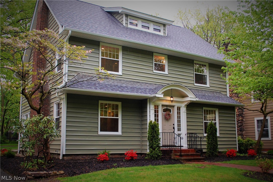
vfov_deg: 36.9
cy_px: 91
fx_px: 273
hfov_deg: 53.1
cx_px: 136
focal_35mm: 36
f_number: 5.6
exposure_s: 1/125
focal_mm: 24
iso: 400
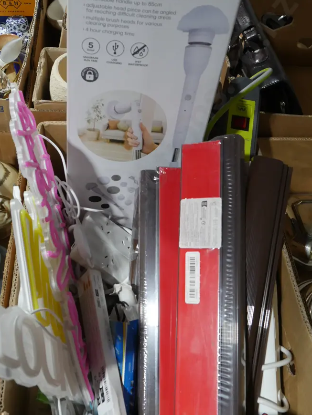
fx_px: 480
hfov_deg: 36.0
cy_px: 194
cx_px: 143
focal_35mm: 40
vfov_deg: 46.8
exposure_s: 1/60
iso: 1000
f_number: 5.6
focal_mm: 17
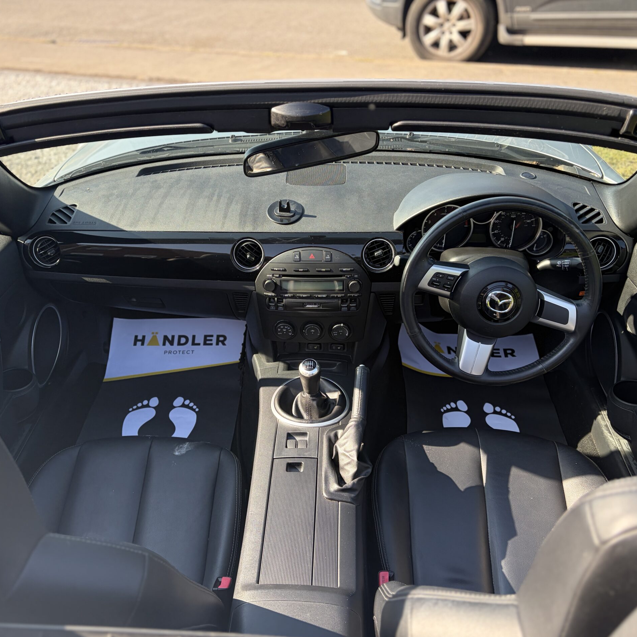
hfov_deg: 52.4
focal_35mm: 31
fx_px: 645
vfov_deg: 52.5
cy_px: 322
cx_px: 286
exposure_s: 1/515
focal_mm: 5.96
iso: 64
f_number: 1.6
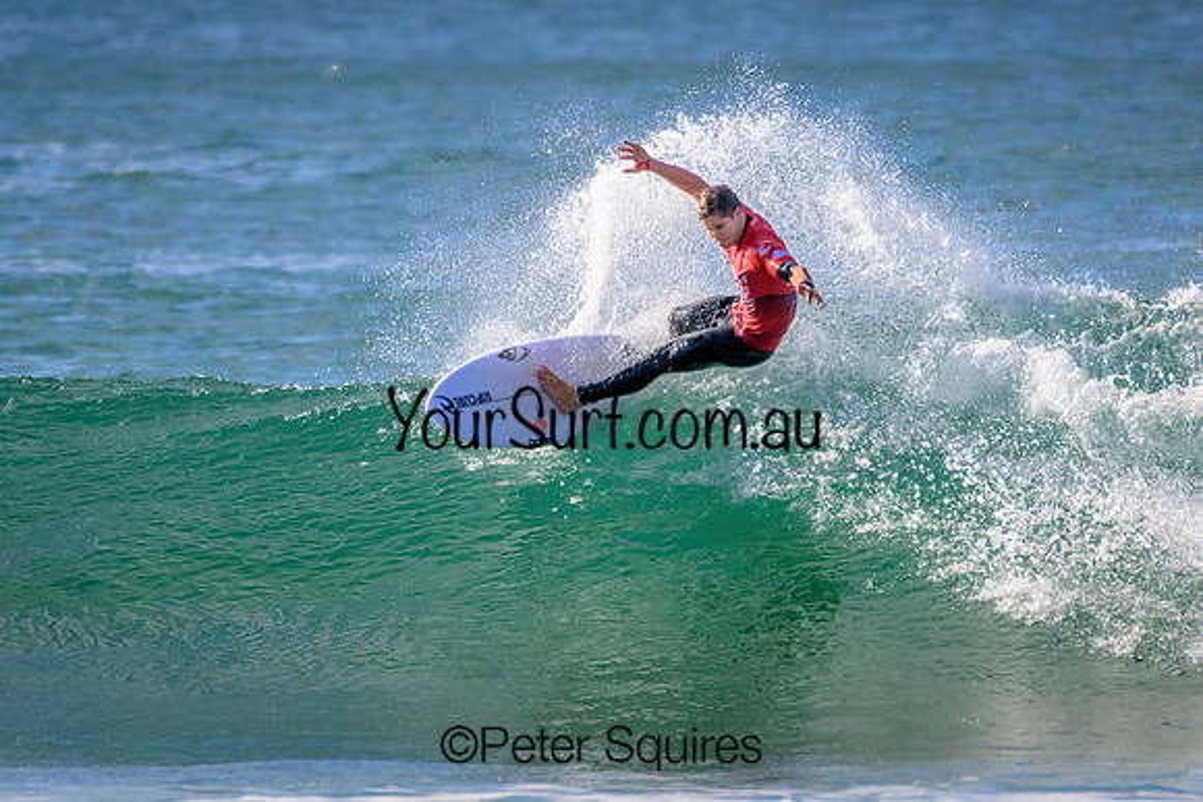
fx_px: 33423
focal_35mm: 1000
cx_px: 602
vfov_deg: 1.4
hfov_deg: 2.1
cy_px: 401
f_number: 11
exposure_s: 1/3200
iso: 2000
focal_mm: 1000
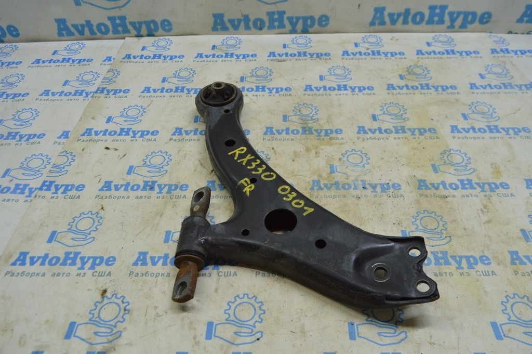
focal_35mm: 27
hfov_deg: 67.4
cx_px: 266
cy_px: 177
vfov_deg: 47.9
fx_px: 399
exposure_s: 1/40
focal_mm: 18
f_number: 5.6
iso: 400
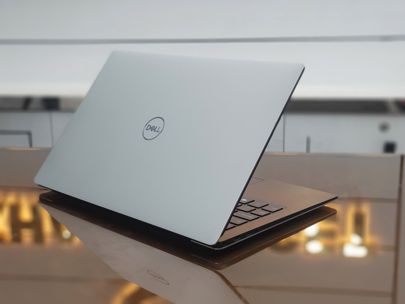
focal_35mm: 52
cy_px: 152
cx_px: 202
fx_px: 608
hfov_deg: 36.8
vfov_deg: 28.0
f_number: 2.4
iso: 32
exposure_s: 1/50
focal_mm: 6
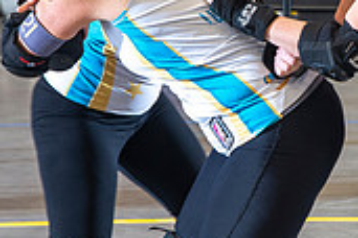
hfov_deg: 8.6
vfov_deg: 5.8
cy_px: 70
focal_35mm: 238
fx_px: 2367
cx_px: 301
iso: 500
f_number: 5.6
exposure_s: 1/160
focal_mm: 70
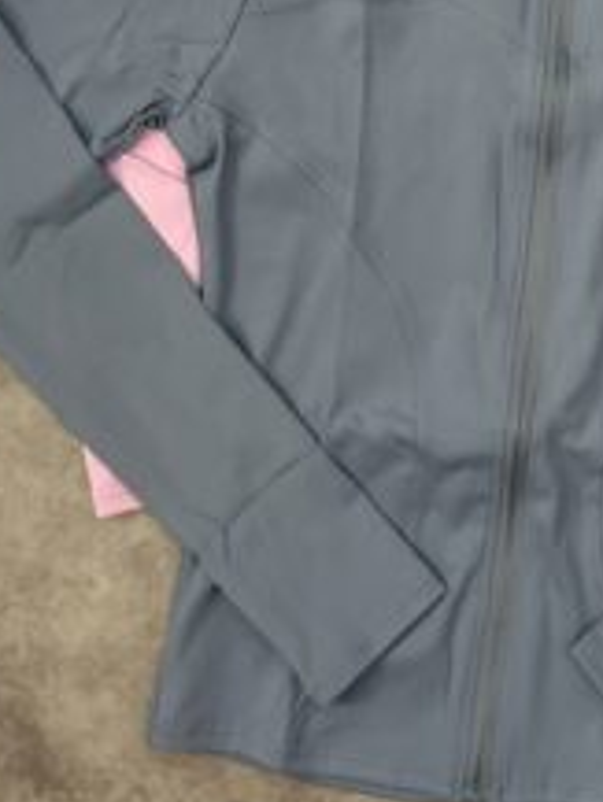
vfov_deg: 26.9
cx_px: 449
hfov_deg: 21.2
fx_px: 1601
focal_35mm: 69
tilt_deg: -88.1
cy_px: 46
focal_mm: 5.96
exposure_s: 1/60
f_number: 1.6
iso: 200
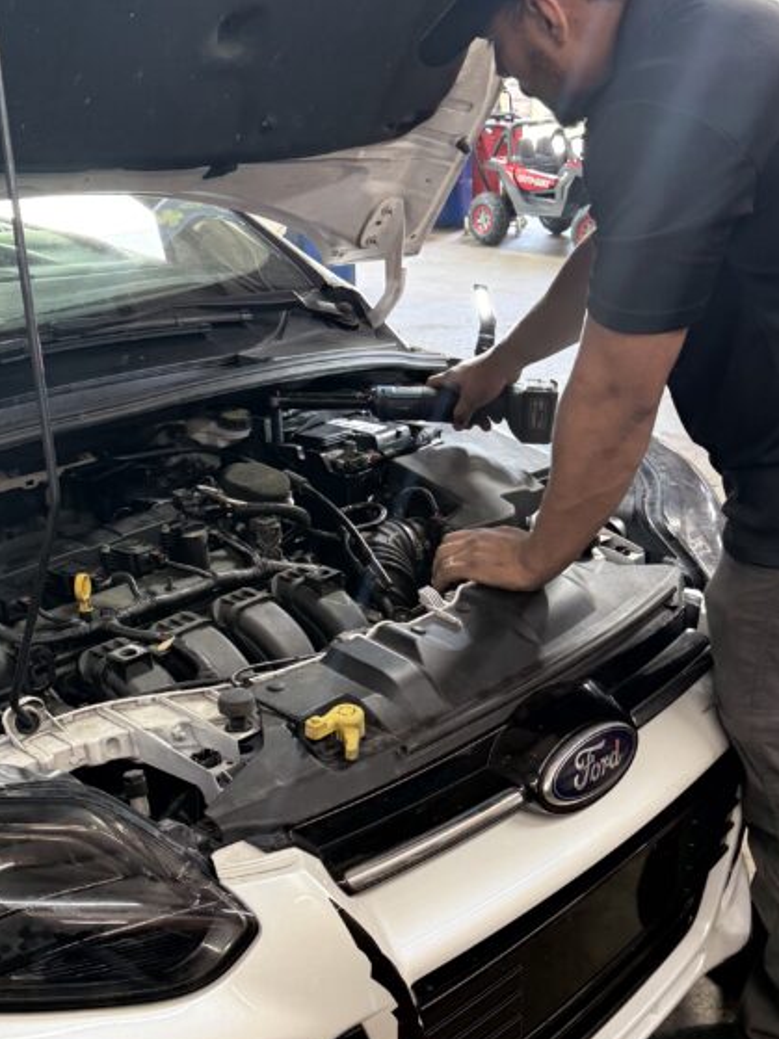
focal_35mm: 44
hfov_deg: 32.8
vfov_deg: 42.6
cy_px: 651
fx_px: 1321
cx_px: 441
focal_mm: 6.76
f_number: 1.78
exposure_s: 1/60
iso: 160
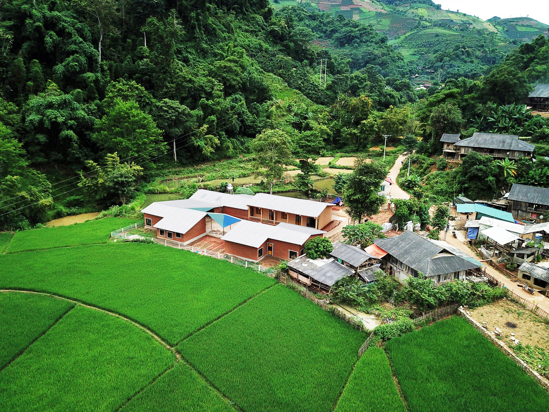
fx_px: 412
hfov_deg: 67.3
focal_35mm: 26
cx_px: 274
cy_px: 206
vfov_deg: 53.1
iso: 169
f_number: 2.2
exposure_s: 1/25
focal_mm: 4.73
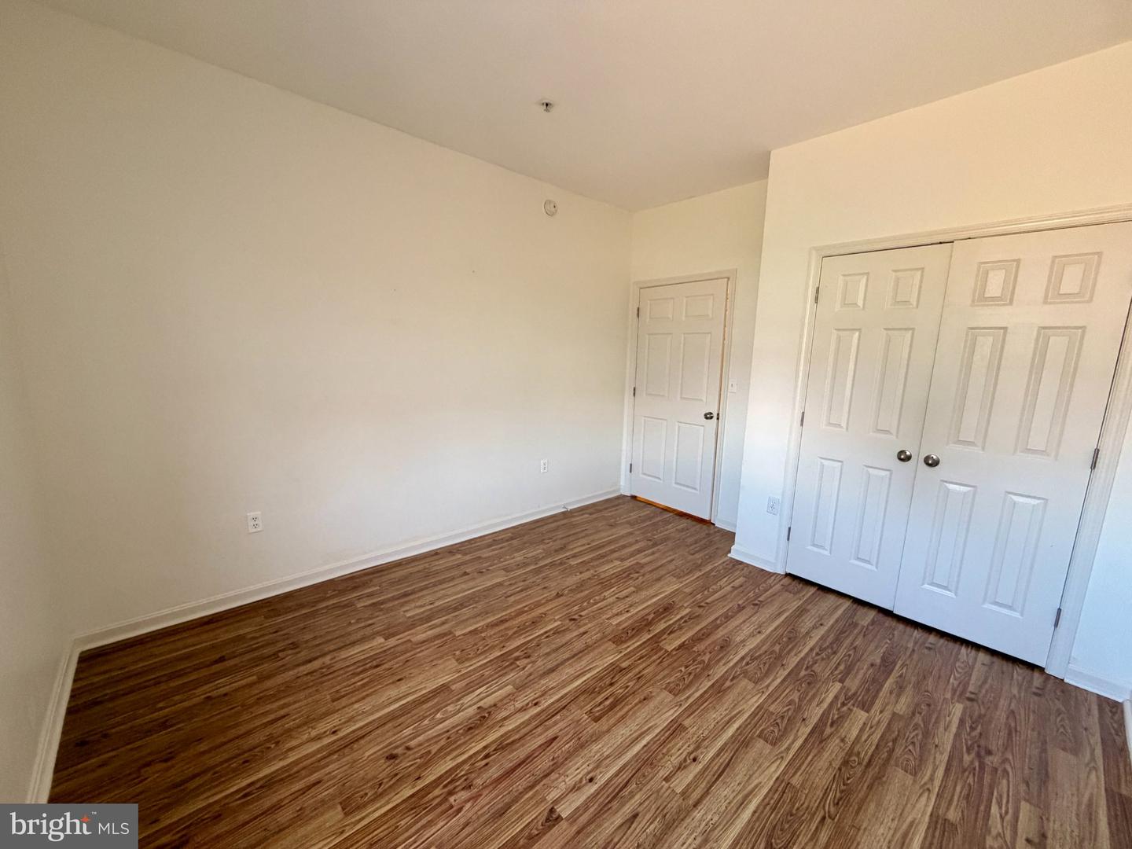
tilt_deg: -9.9
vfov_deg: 85.7
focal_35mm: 14
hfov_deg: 102.1
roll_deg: -1.4
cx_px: 566
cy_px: 424
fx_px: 458
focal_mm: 2.22
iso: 320
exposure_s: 1/121
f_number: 2.2
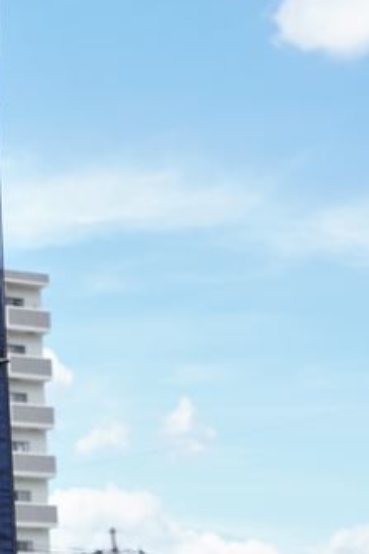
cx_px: -121
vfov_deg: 17.2
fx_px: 1829
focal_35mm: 119
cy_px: 256
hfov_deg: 11.2
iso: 100
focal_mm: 22
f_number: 6.3
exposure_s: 1/250
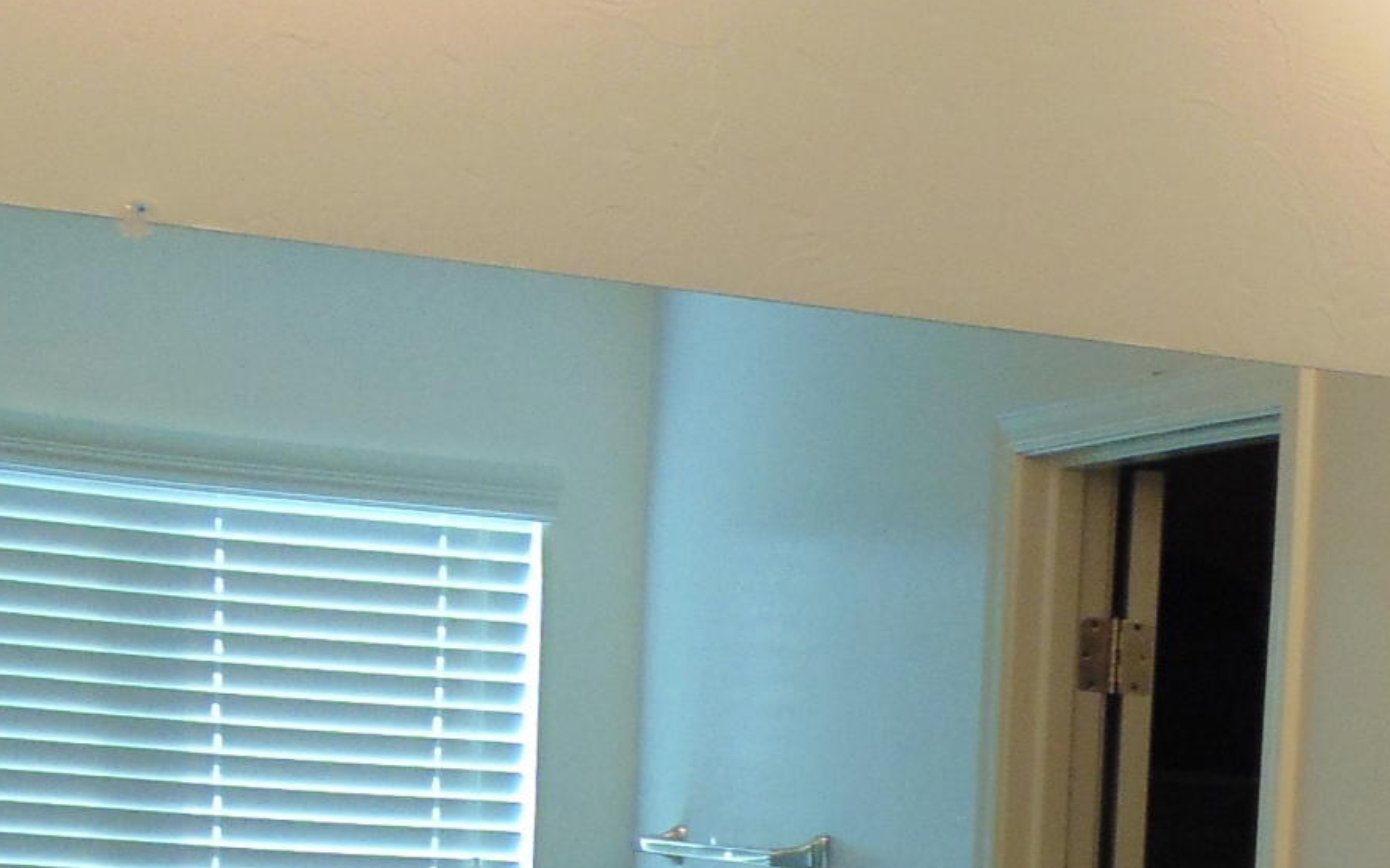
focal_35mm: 107
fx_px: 4052
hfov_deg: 18.6
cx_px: 1597
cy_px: 1311
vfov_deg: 11.7
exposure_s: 1/30
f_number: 3.1
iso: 100
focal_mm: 5.4
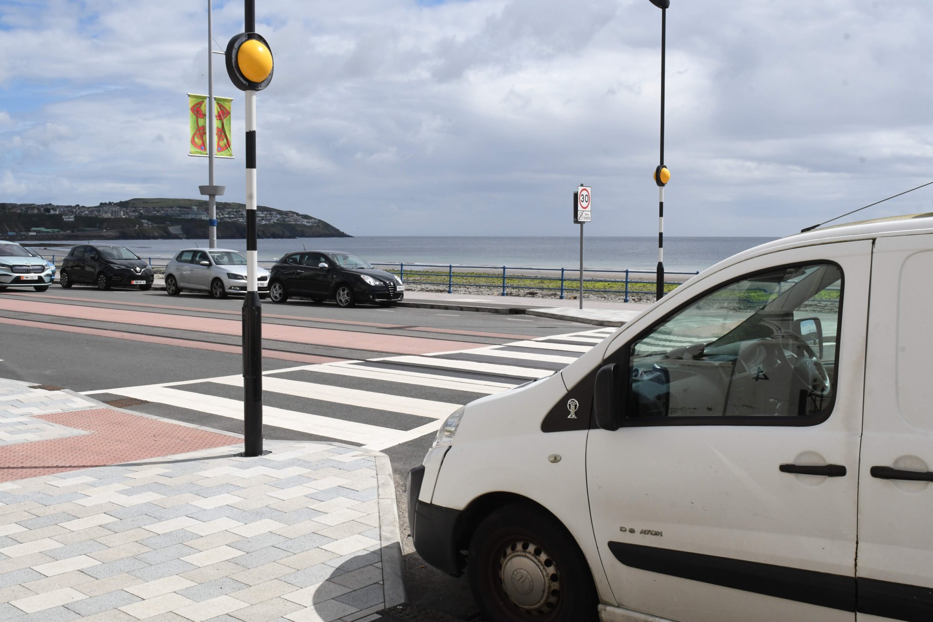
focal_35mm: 36
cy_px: 311
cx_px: 466
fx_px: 933
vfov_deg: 36.9
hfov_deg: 53.1
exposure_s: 1/1000
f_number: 16
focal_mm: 24
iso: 800
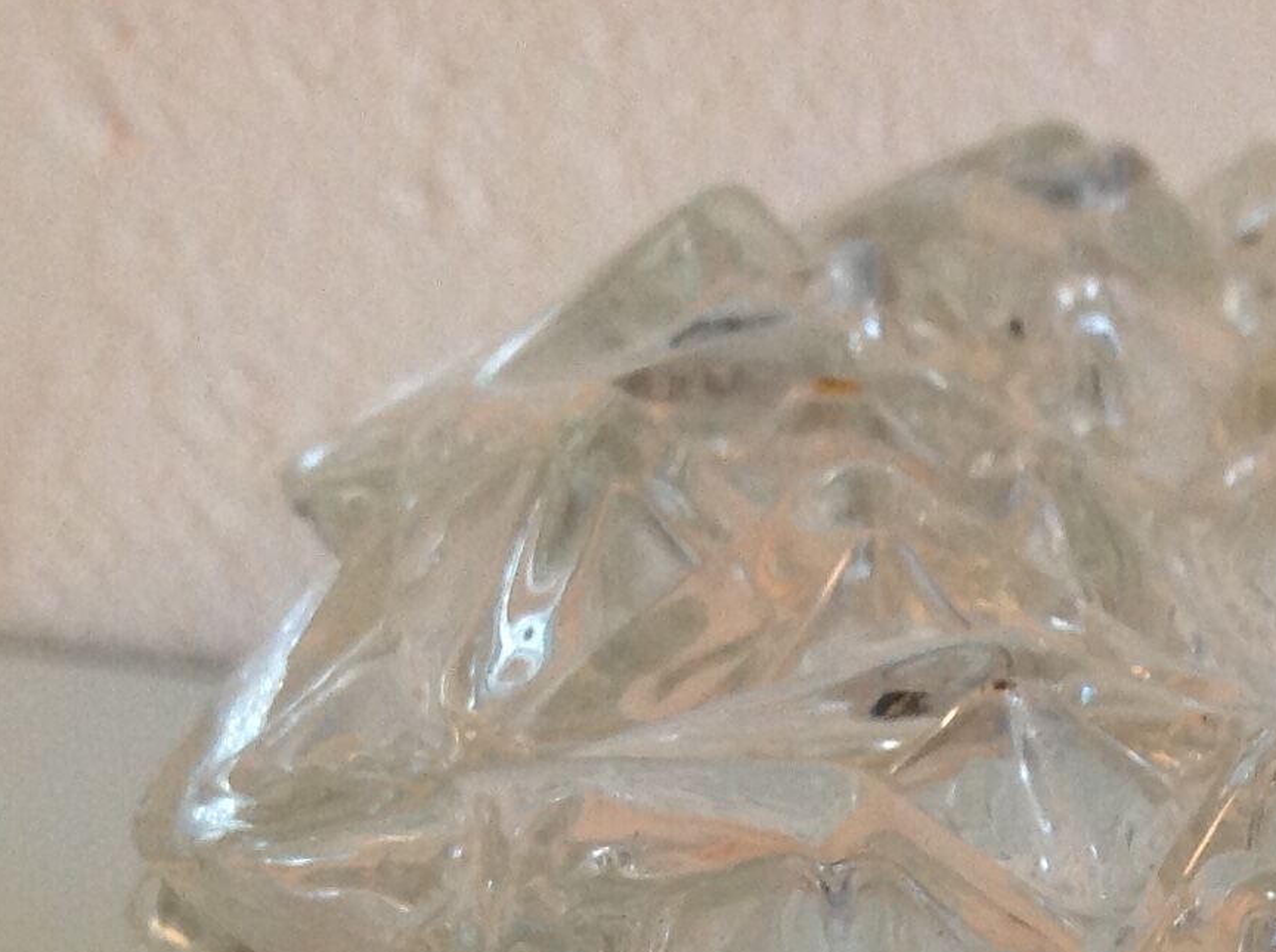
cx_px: 1577
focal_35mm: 105
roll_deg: -20.6
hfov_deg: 17.7
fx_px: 3864
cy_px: 1423
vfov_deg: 13.3
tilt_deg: -27.9
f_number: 2.4
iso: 125
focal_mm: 4.28
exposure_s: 1/15
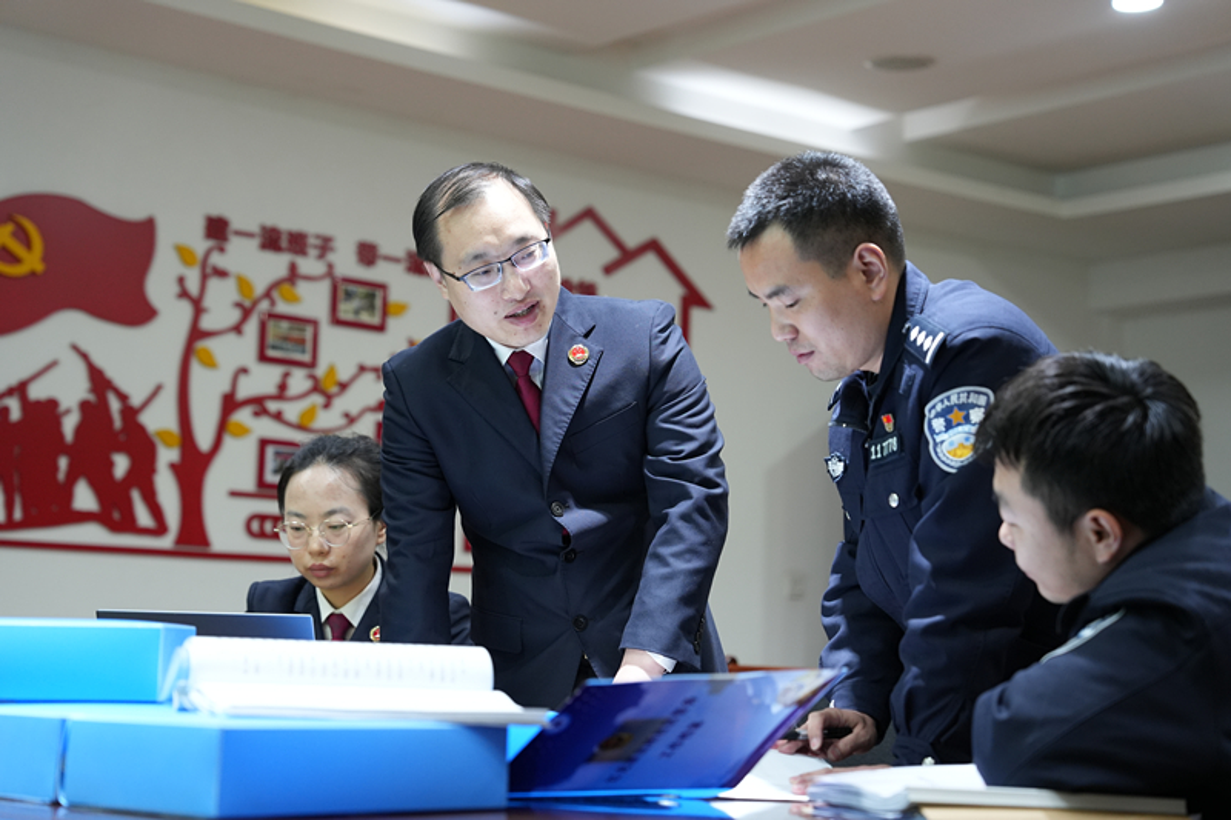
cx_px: 616
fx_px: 2290
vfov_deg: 20.3
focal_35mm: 67
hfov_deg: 30.1
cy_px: 410
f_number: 3.2
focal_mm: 67
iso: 1600
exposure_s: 1/100
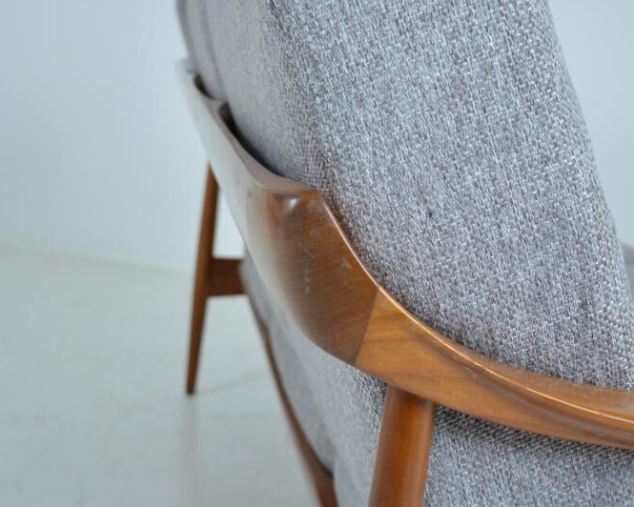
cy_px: 231
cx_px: 317
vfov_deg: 23.1
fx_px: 1238
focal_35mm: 66
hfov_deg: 28.7
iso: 160
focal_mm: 26
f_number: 4.5
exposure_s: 1/125
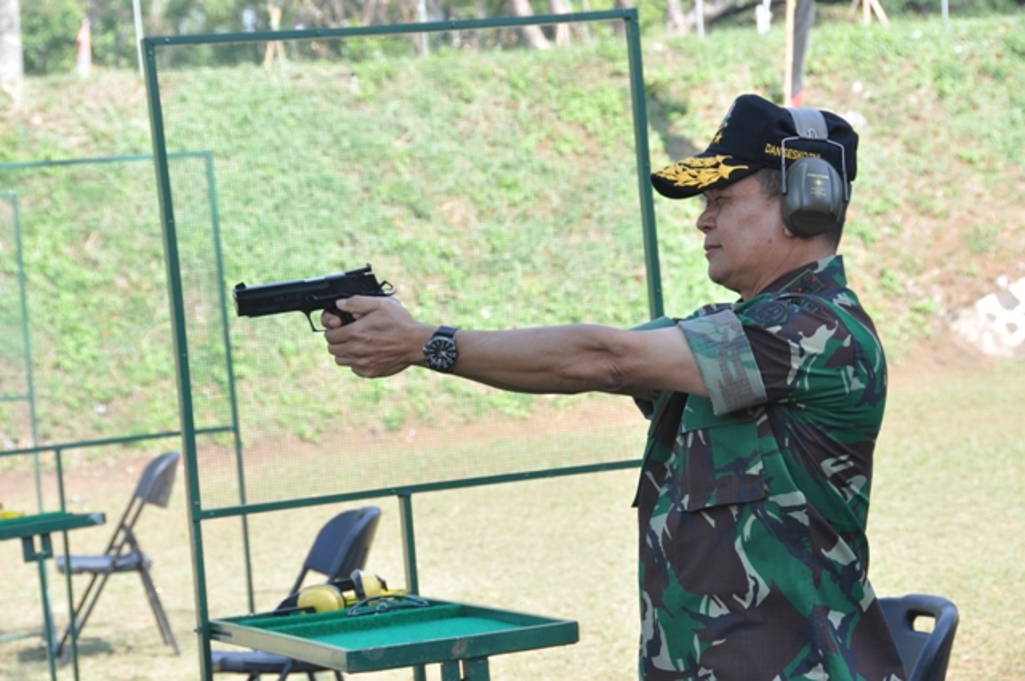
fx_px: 3199
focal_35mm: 112
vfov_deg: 12.1
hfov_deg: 18.2
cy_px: 340
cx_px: 512
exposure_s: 1/100
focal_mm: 75
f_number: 8
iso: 200
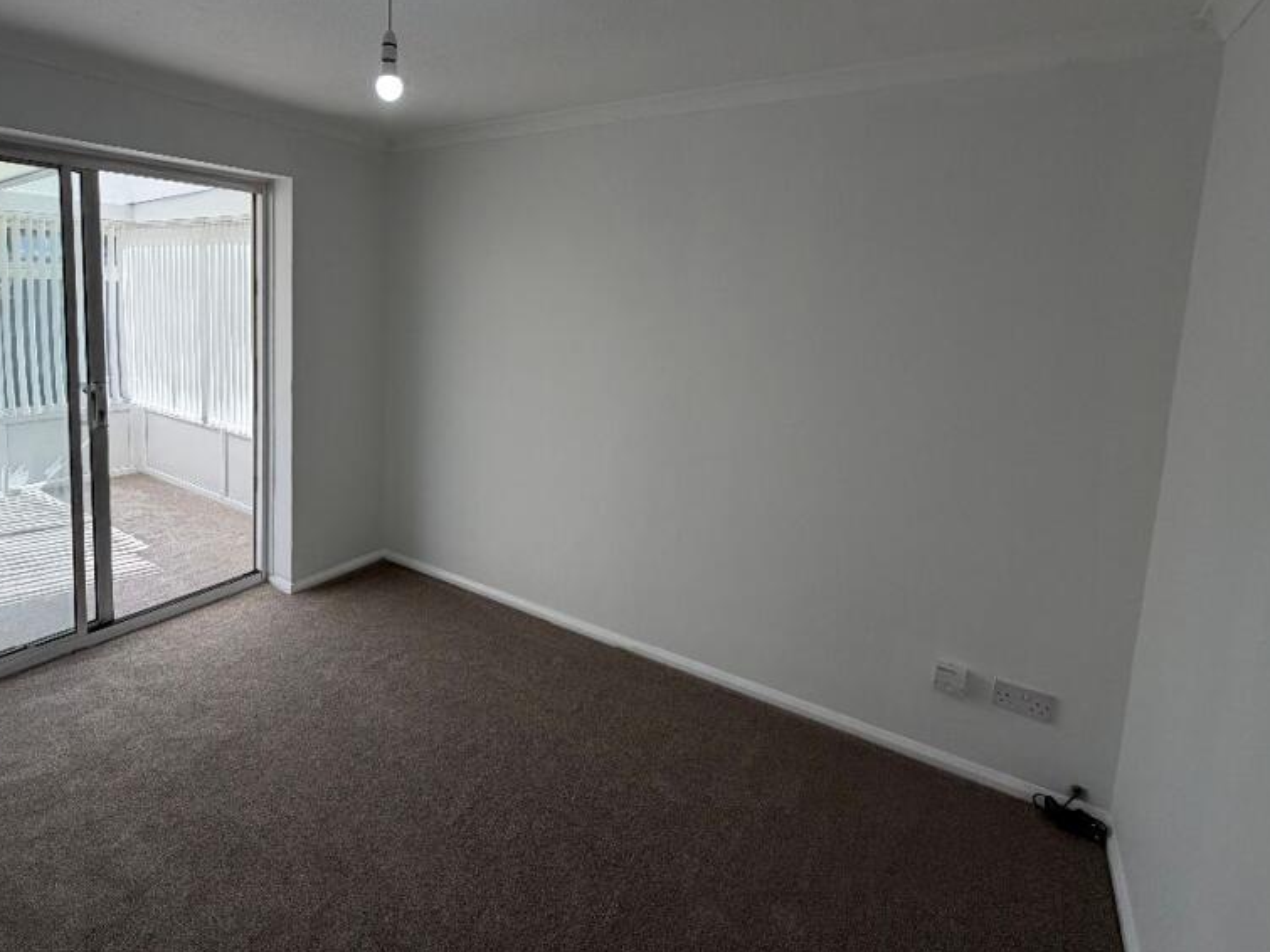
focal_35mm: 19
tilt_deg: -6.3
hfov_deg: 83.3
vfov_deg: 67.8
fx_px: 697
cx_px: 486
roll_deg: -1.4
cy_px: 367
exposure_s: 1/285
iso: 50
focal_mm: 2.22
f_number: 2.2
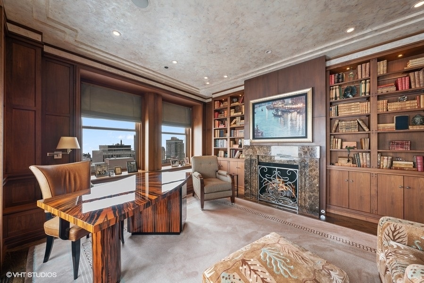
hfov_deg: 112.6
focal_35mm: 12
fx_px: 141
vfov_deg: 90.0
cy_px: 142
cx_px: 212
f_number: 8
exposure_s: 1/8
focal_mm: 12
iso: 400
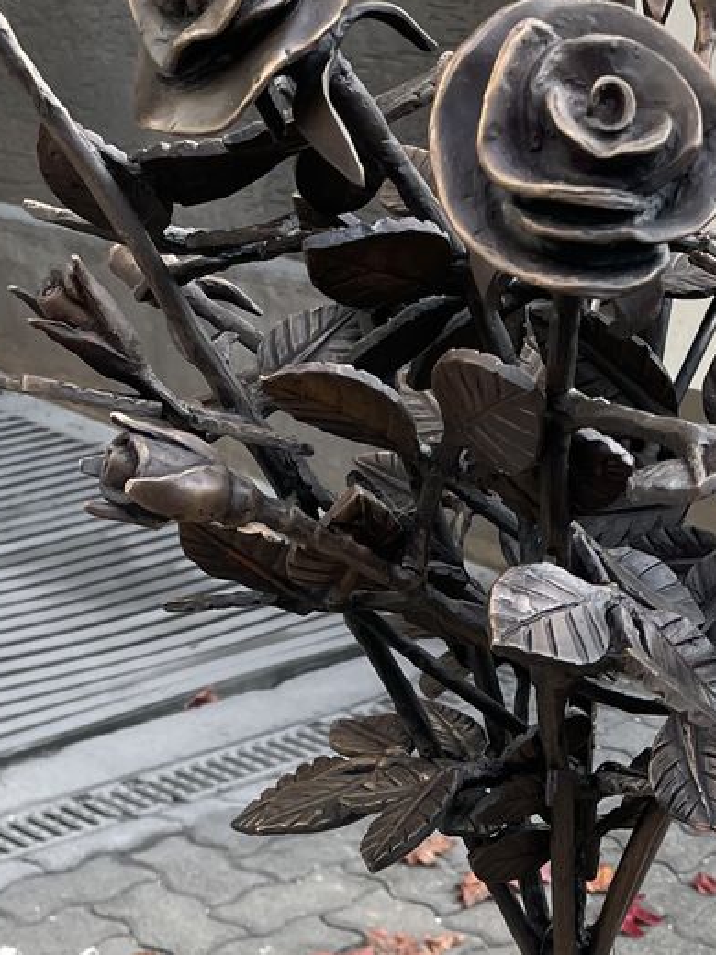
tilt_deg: -26.9
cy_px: 961
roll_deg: +1.4
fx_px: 2206
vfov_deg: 23.4
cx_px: 637
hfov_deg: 18.2
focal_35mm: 80
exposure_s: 1/355
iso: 32
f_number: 1.6
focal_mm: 4.2
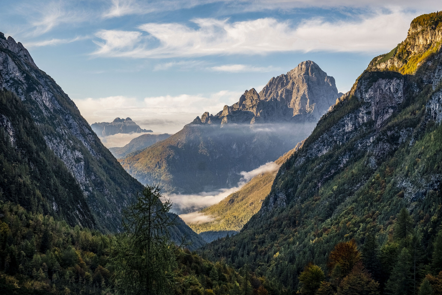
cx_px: 225
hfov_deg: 38.2
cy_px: 145
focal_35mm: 52
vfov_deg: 26.0
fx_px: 638
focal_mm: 34.3
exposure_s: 1/200
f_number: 9
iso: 400
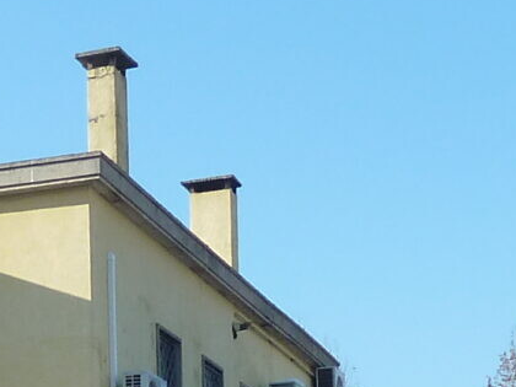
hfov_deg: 13.1
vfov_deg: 9.9
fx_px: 2132
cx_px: -256
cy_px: 645
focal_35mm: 143
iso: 125
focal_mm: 4.1
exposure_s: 1/320
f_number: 4
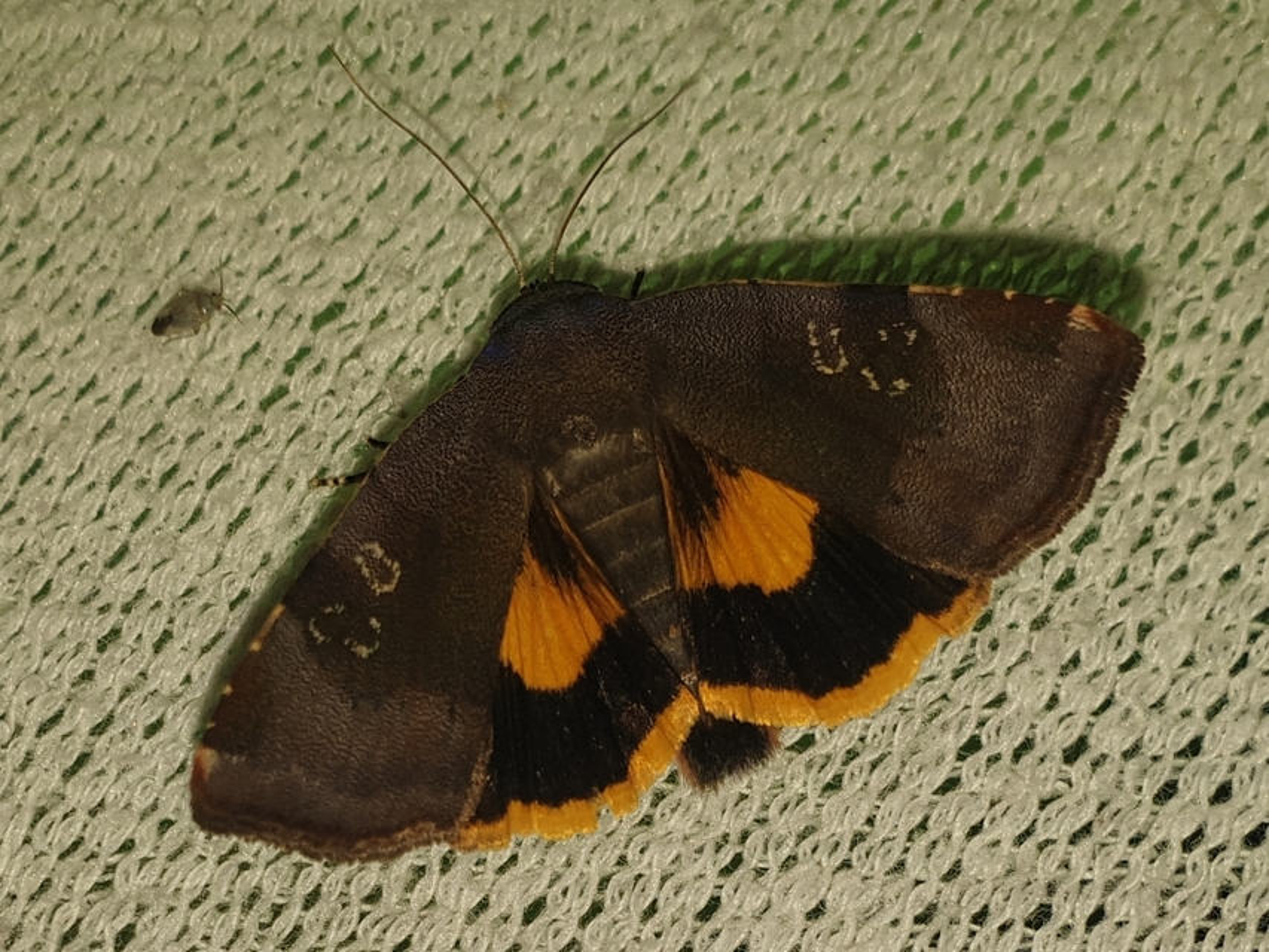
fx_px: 953
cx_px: 634
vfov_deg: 53.1
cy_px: 476
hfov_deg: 67.3
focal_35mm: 26
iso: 50
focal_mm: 4.3
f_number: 2.4
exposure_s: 1/940
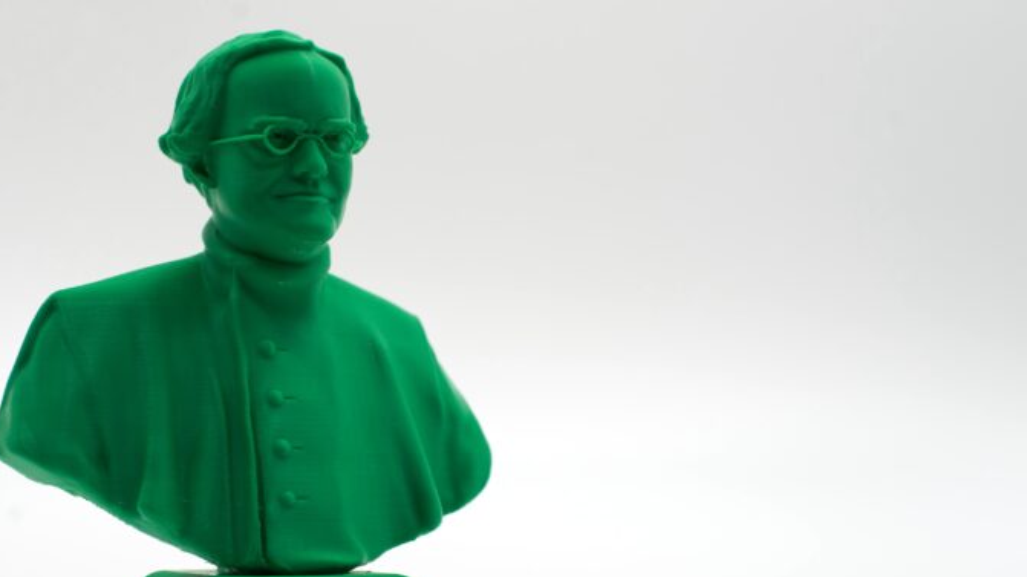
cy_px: 389
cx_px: 392
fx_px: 2178
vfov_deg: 15.1
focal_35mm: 80
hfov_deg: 26.5
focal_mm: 50
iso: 100
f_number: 5.6
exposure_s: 1/25
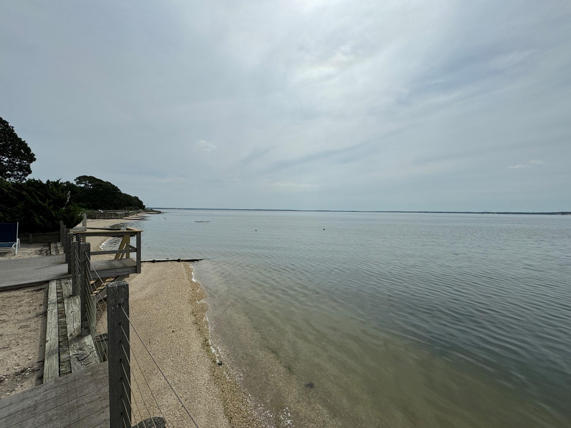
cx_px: 289
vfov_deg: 81.7
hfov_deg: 98.2
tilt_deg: -1.3
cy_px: 223
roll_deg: -2.6
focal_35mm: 15
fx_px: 247
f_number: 2.2
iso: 40
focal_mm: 2.22
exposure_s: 1/5263
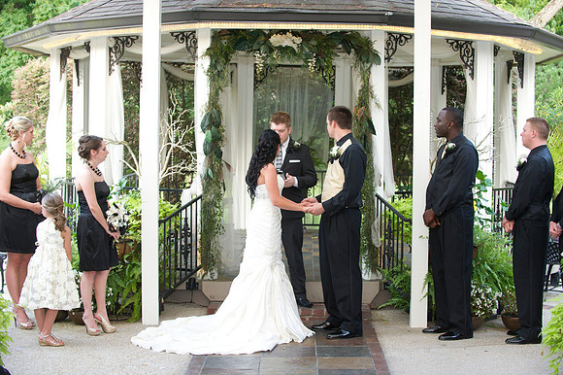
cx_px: 282
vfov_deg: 19.4
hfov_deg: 28.9
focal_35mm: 70
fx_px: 1094
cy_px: 188
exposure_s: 1/125
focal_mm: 70
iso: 800
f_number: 3.5
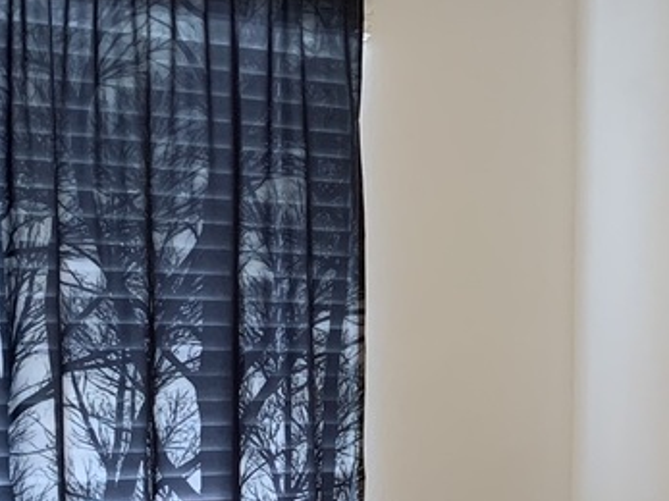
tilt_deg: -8.9
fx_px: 2087
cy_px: 538
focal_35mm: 108
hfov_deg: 17.9
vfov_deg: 13.5
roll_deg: -0.9
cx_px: 638
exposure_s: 1/60
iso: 250
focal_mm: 4.25
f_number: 1.8
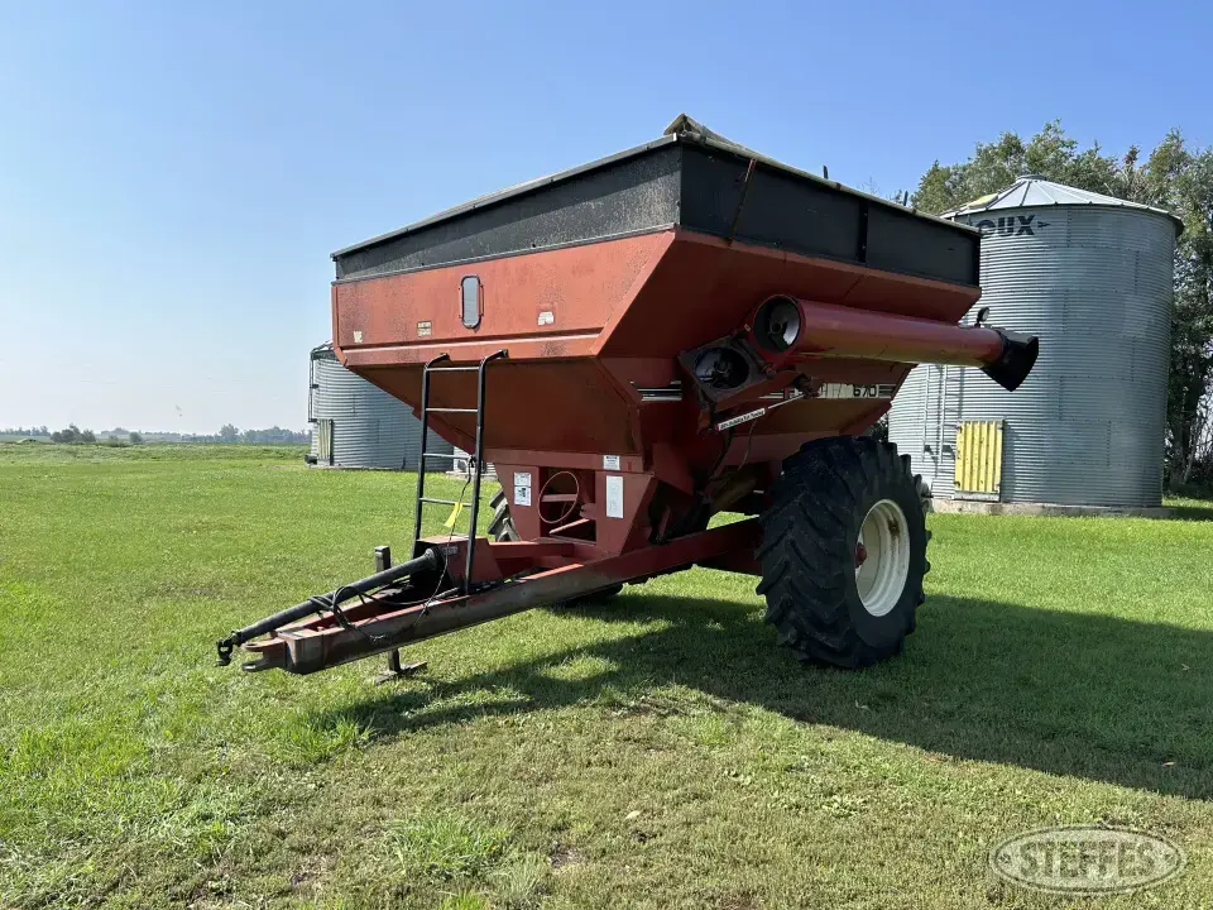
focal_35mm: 26
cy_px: 455
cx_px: 606
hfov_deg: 67.3
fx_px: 911
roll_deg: -3.2
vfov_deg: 53.1
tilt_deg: +0.2
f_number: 1.5
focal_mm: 5.7
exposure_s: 1/2841
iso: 50
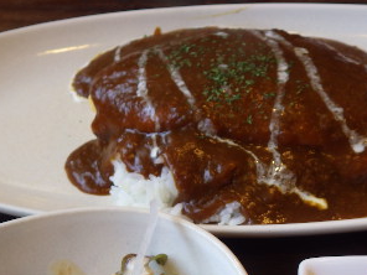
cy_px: 253
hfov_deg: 35.4
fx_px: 573
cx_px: 226
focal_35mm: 54
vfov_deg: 26.1
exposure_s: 1/50
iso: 125
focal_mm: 4.5
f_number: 2
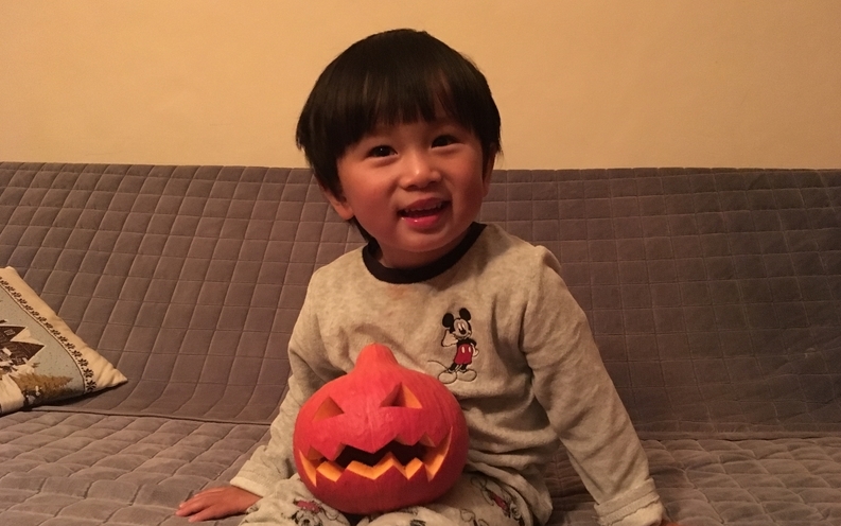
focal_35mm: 31
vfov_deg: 40.5
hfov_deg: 61.2
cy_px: 299
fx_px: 711
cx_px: 420
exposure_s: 1/17
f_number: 2.2
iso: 800
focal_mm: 4.15
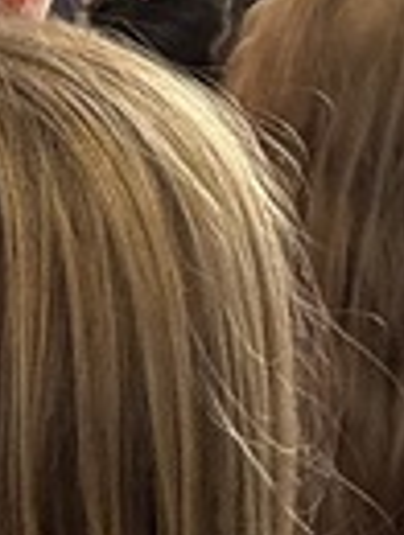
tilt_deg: -13.1
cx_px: 214
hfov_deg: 13.5
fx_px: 1706
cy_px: -177
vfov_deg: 16.8
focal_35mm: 110
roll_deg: -2.2
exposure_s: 1/120
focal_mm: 2.22
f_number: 2.2
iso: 125
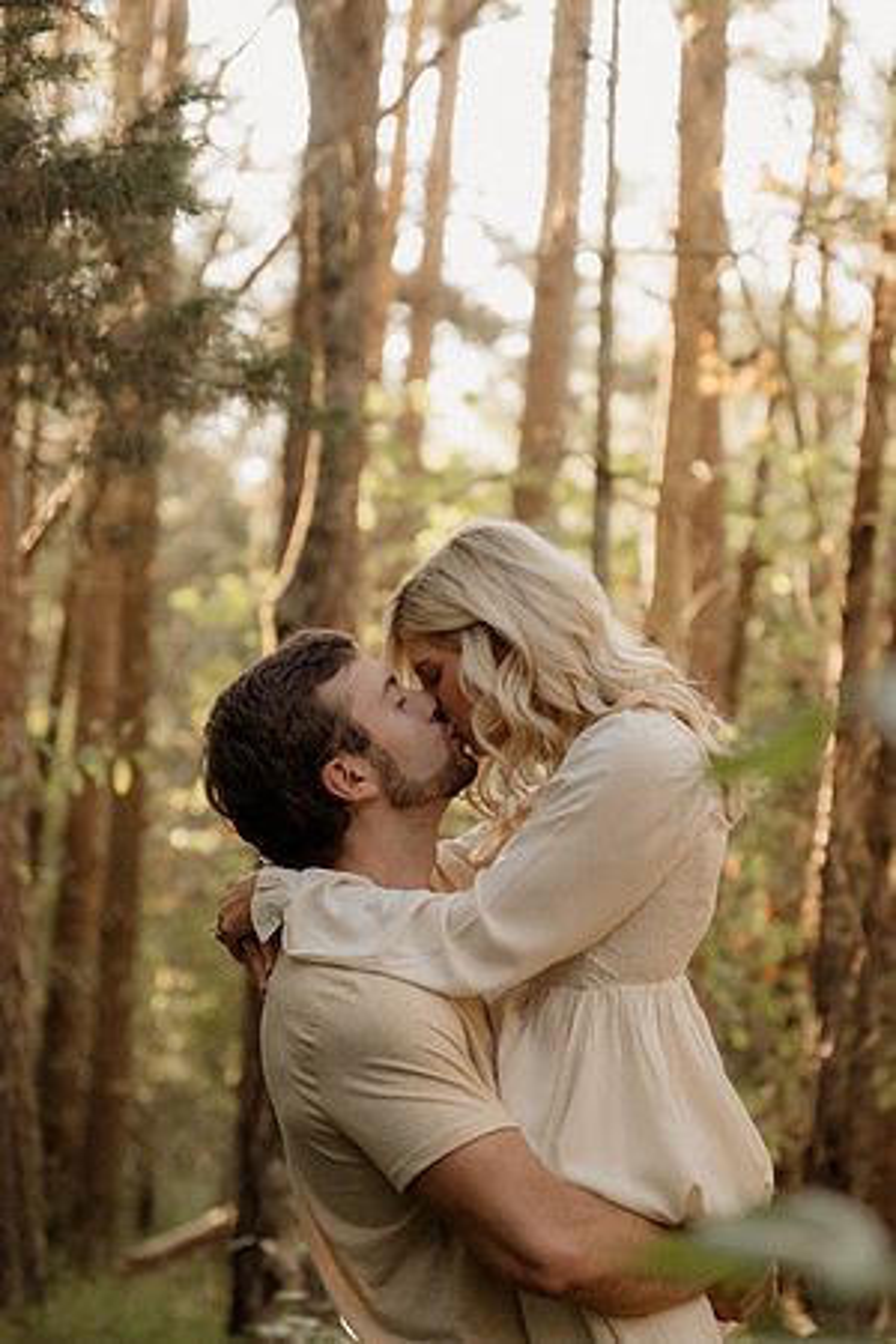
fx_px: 3920
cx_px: 448
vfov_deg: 19.5
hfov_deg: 13.0
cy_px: 672
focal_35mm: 105
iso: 500
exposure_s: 1/200
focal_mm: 70
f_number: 2.8
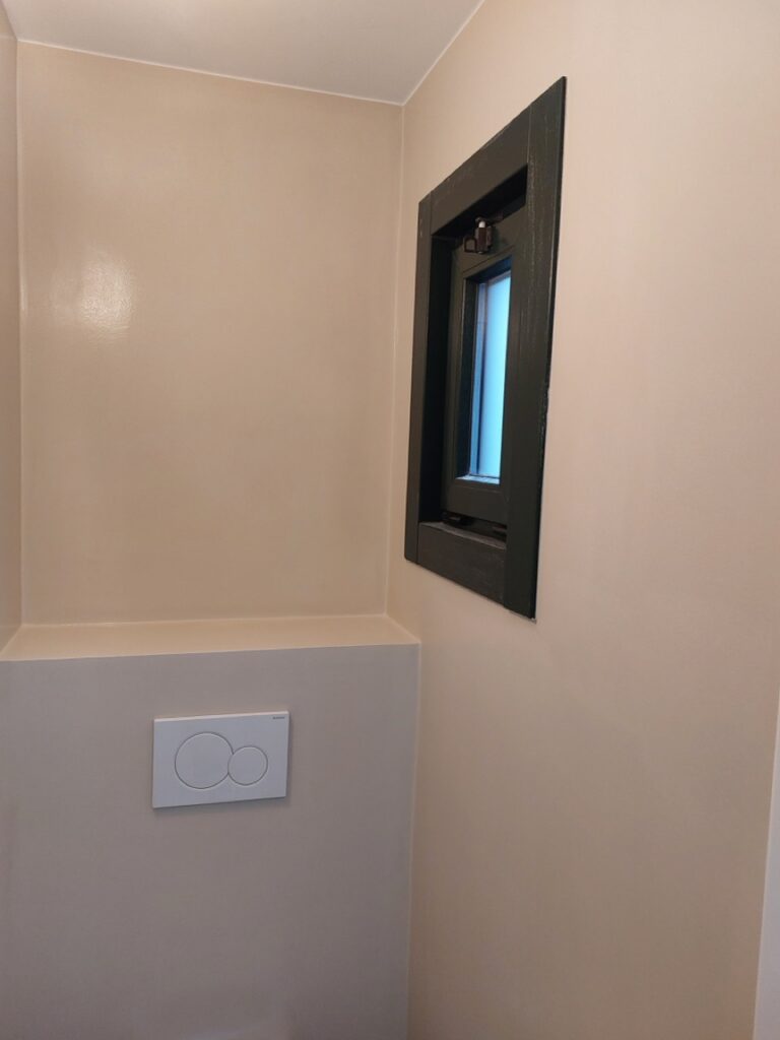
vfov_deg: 69.4
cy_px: 520
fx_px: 751
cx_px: 390
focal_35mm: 25
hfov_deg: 54.9
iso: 200
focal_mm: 5.23
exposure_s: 1/50
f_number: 1.8
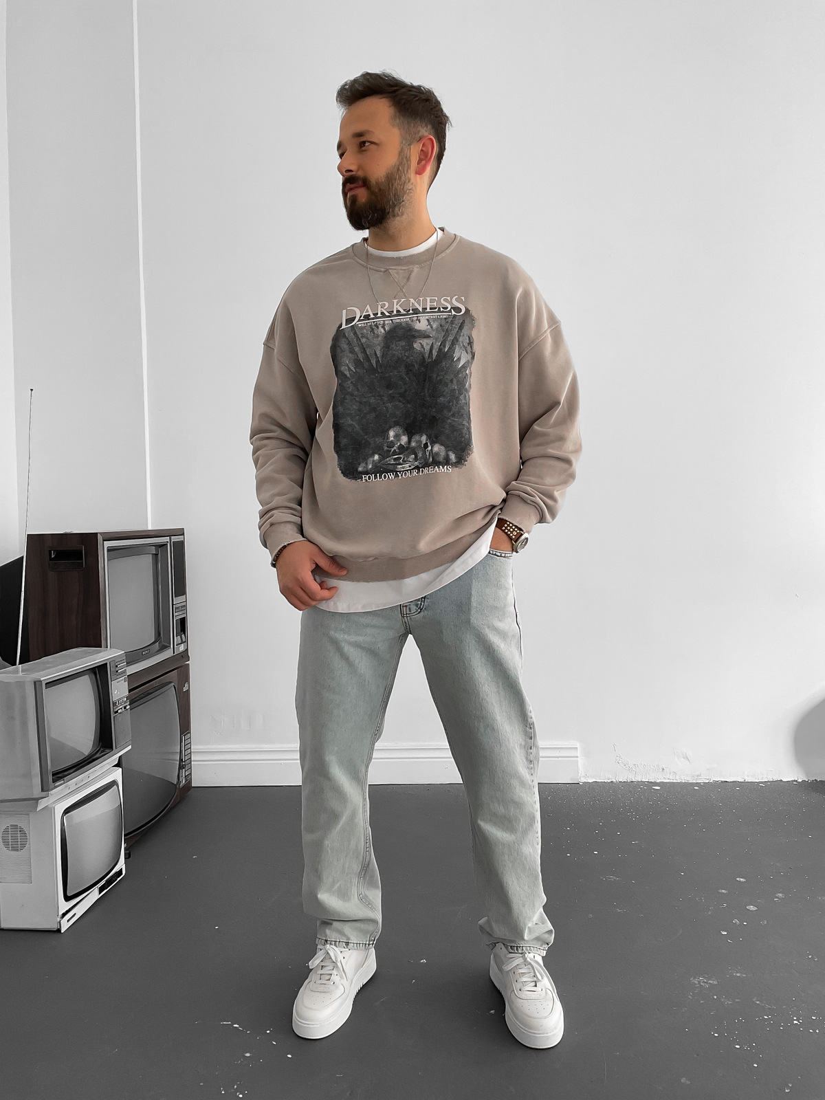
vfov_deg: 61.7
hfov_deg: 48.2
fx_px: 922
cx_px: 412
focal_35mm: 29
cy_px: 550
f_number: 1.8
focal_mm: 3
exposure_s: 1/120
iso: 40
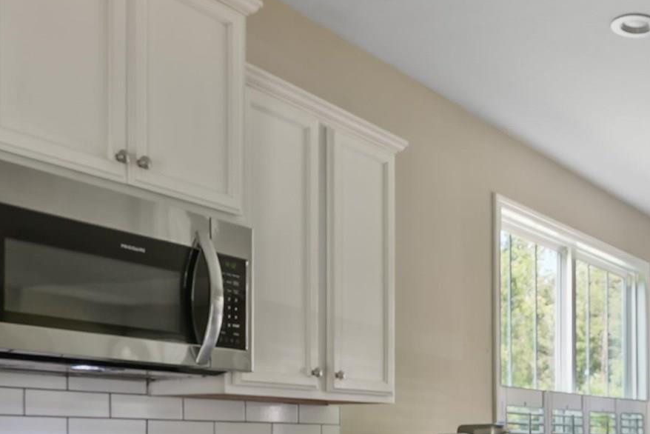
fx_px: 885
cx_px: 651
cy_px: 420
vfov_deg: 26.3
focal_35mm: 49
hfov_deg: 36.3
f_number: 5.6
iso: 100
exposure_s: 1/3
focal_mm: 14
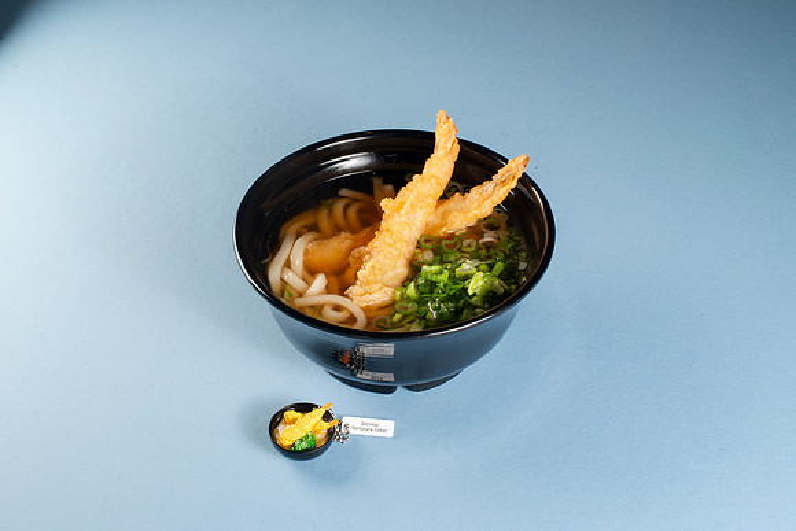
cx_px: 398
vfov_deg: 25.1
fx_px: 1195
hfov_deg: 36.9
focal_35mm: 54
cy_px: 261
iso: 250
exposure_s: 1/100
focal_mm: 50
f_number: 13
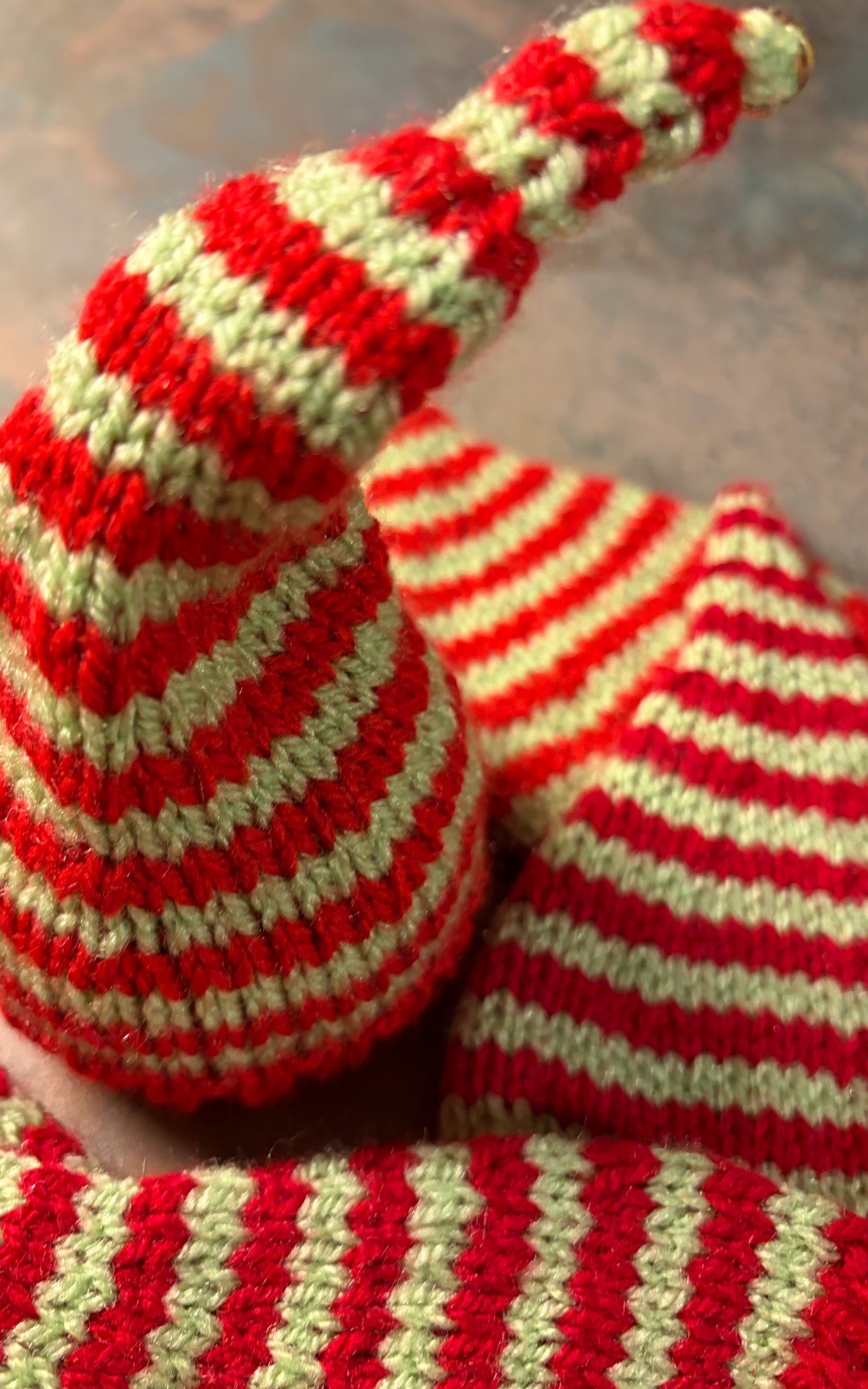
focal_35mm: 28
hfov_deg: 44.4
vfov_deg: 66.5
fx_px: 1060
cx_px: 372
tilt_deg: -55.9
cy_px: 689
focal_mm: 5.96
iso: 250
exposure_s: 1/50
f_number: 1.6
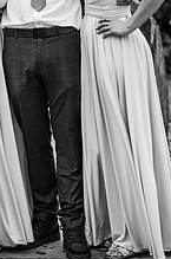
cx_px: 56
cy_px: 30
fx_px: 1253
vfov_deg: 11.7
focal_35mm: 175
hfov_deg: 7.8
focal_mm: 85
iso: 100
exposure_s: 1/1250
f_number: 2.2
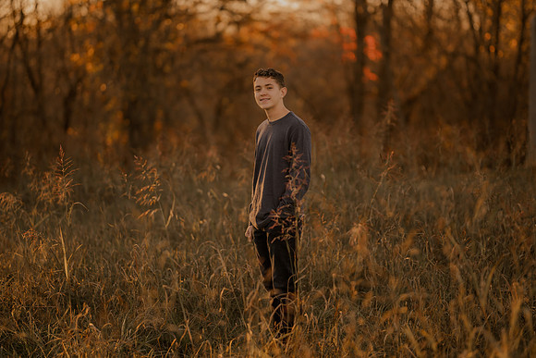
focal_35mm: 85
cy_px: 179
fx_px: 1266
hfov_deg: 23.9
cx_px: 268
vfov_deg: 16.1
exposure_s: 1/1000
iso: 200
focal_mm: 85
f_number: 1.4
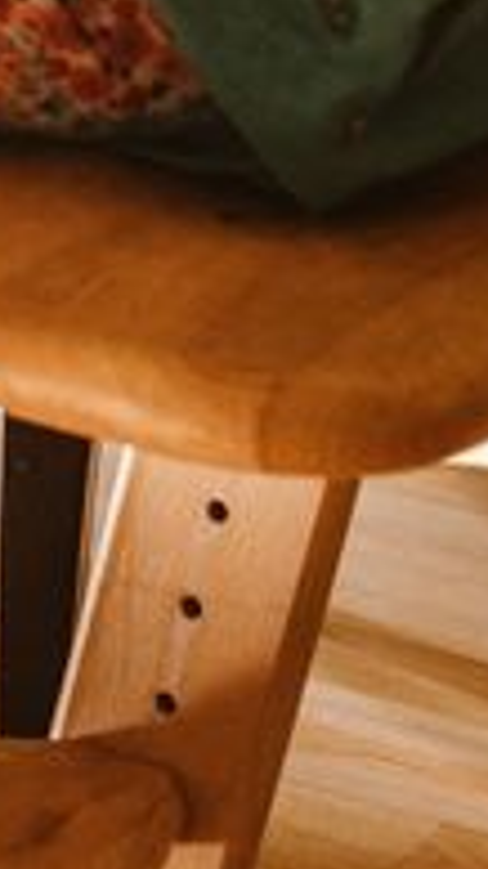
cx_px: -1460
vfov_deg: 7.1
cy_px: -1124
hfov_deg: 4.0
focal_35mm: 287
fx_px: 6608
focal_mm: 35
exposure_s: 1/250
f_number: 4.5
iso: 400
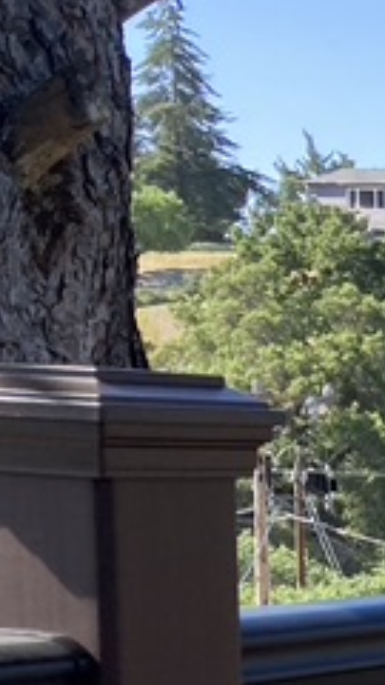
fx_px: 2359
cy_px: 902
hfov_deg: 7.8
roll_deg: -3.3
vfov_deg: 15.7
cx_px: 1232
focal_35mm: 130
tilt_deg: -10.7
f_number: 1.8
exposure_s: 1/496
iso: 20
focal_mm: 3.99
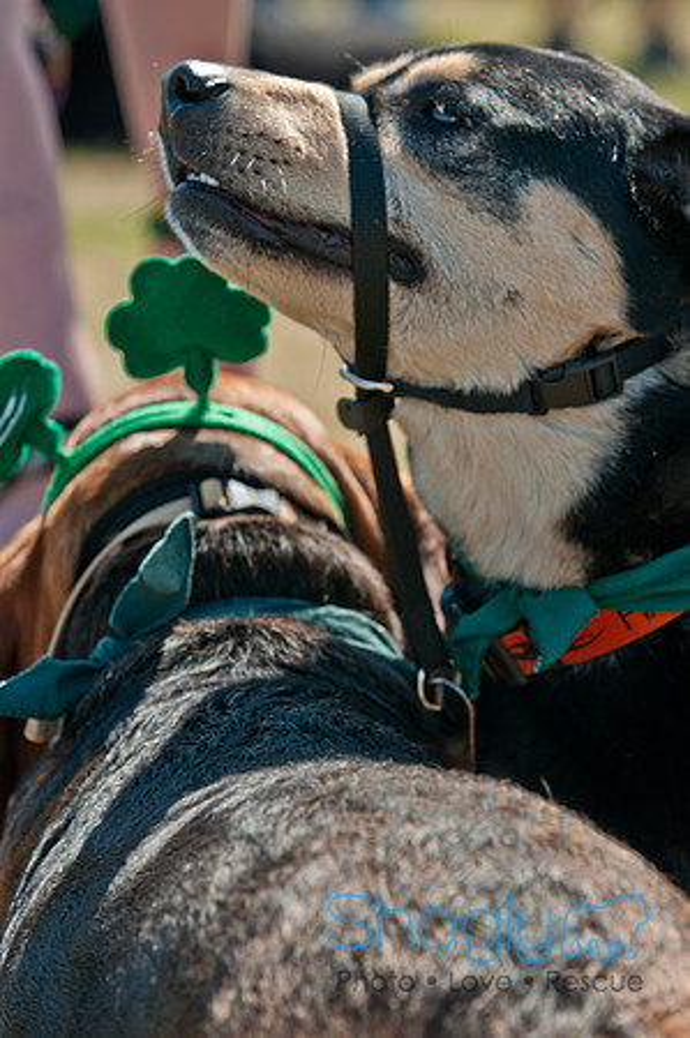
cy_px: 519
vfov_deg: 10.6
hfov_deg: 7.0
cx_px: 345
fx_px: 5619
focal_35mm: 195
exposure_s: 1/320
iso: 200
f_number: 5.6
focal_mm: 130
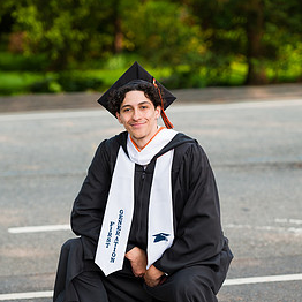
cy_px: 199
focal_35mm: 175
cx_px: 171
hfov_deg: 10.0
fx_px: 1727
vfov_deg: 10.0
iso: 200
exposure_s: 1/640
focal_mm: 120
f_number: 3.2
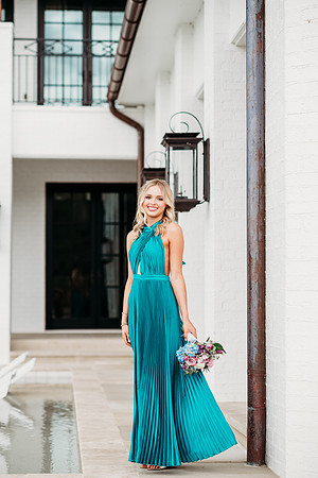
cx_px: 159
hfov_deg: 16.1
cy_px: 239
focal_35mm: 85
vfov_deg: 23.9
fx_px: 1126
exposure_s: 1/400
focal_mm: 85
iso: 250
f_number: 2.5
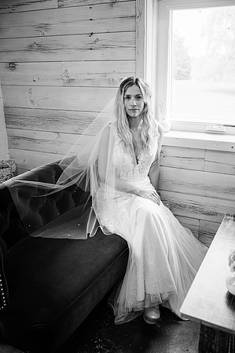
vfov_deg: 55.8
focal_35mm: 34
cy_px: 176
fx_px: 334
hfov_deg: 38.8
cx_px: 118
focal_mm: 34
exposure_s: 1/200
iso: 500
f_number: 2.8
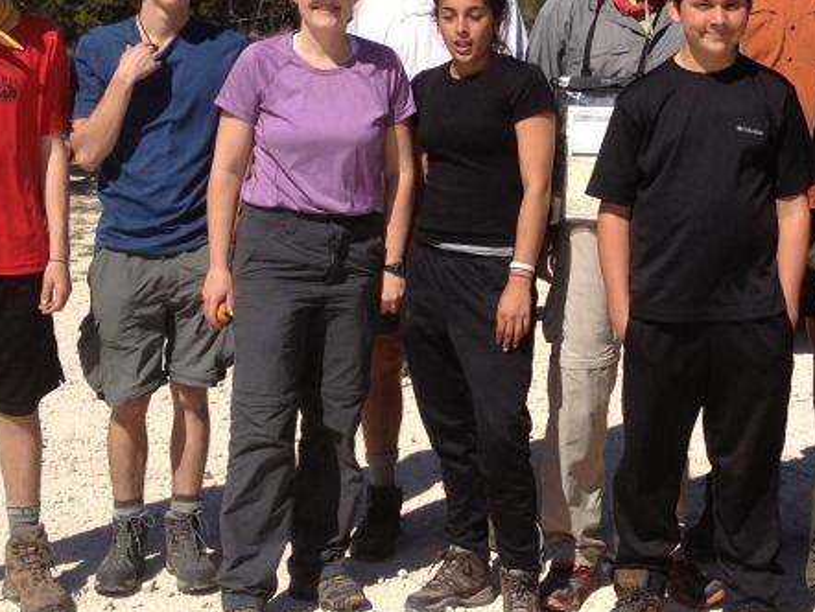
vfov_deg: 18.0
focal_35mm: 81
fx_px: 1908
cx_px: 590
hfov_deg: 23.9
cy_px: 87
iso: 50
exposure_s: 1/2513
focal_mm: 4.28
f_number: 2.4
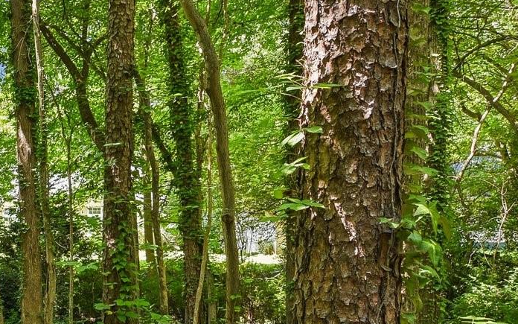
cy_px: 266
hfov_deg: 35.5
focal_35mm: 42
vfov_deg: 29.7
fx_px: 593
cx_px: -123
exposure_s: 1/8
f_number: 11
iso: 200
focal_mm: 14
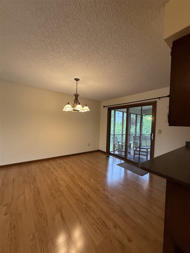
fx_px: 102
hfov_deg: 85.7
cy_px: 126
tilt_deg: +1.9
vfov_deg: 102.1
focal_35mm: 14
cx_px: 95
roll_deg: -3.1
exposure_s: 1/120
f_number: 2.2
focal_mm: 2.22
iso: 320
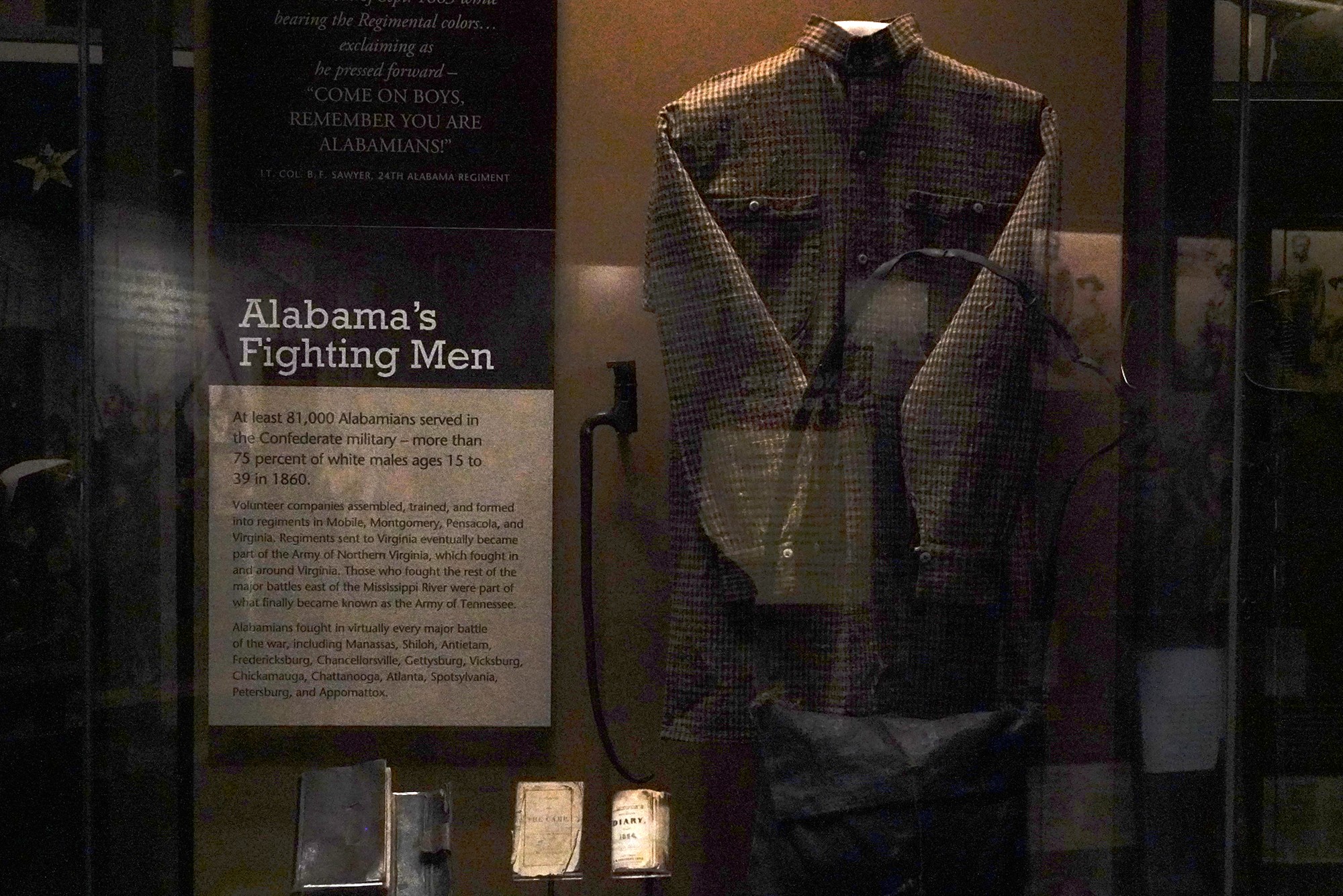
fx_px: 1343
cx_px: 672
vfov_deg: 36.9
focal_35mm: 36
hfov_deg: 53.1
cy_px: 448
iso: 10000
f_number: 5
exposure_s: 1/100
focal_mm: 36
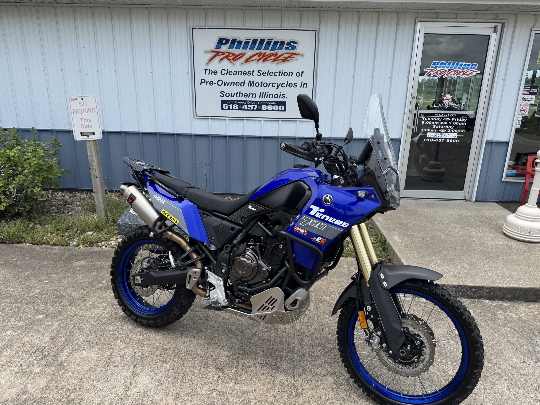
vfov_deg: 56.8
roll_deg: -0.9
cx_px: 270
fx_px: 374
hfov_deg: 71.6
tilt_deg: -17.8
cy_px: 202
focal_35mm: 24
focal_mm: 6.76
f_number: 1.78
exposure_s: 1/2604
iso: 80
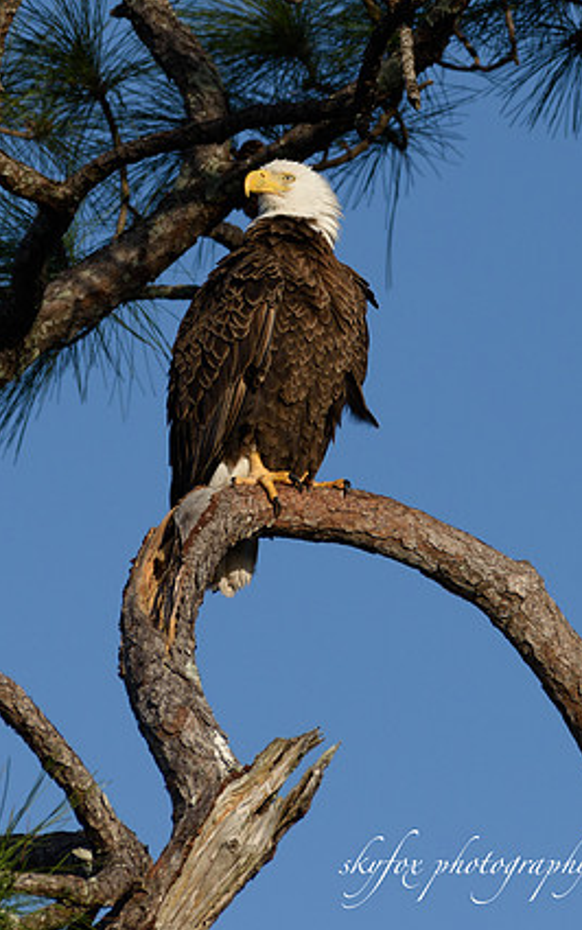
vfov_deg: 1.6
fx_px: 32299
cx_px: 284
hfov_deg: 1.0
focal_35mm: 1274
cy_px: 170
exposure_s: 1/2500
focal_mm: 500
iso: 320
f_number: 5.6
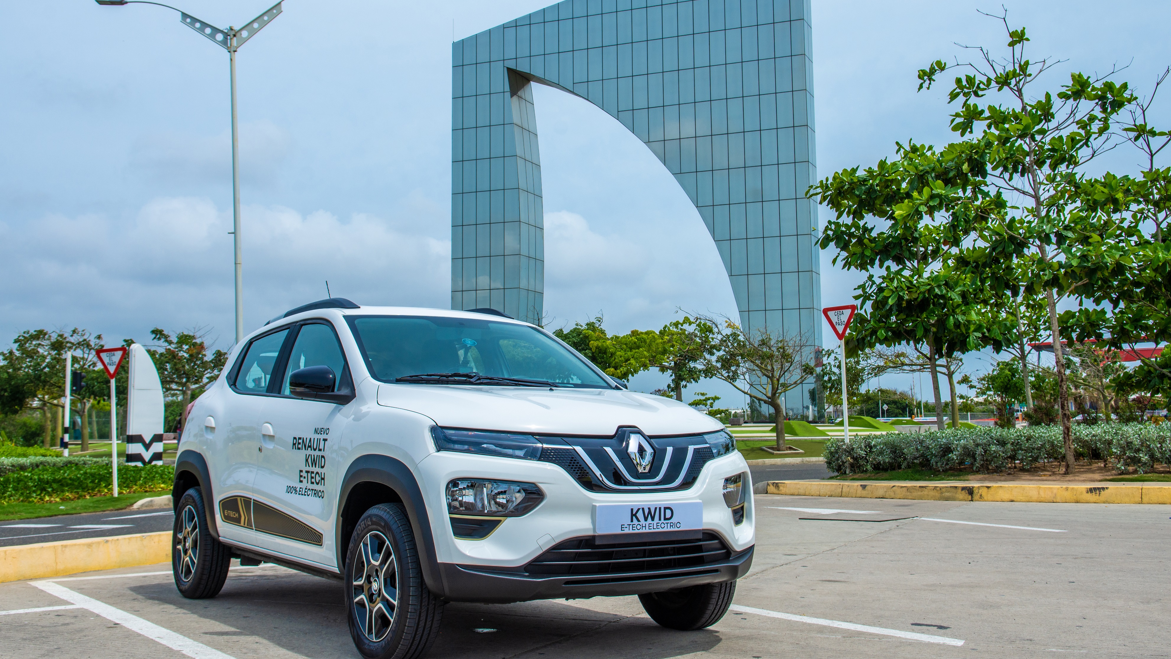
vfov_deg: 32.3
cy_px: 284
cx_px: 587
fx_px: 1134
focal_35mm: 37
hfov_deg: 54.6
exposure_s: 1/500
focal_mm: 23
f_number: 8
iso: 100
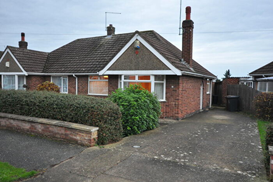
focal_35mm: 27
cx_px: 136
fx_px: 205
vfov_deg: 47.8
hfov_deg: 67.4
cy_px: 91
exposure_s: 1/60
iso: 800
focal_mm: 18
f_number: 4.2
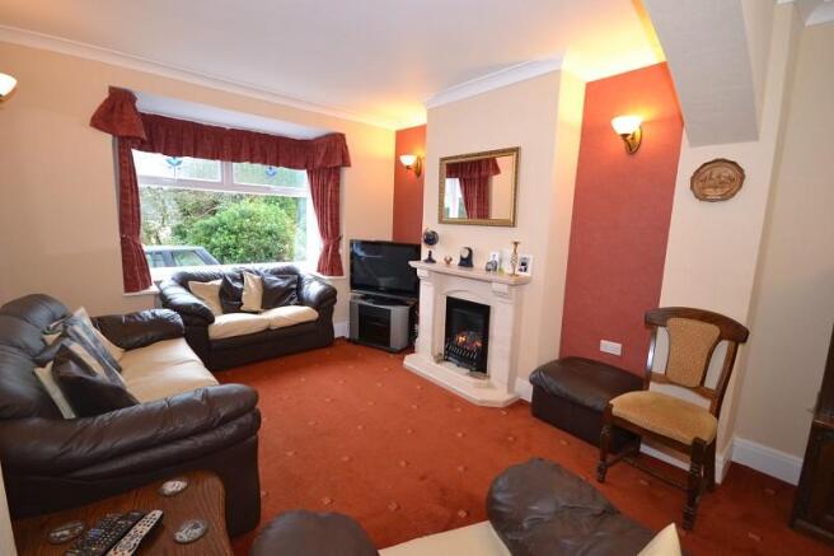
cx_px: 417
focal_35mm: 15
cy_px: 278
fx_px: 347
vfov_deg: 77.3
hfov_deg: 100.4
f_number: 4
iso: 1400
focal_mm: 10
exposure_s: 1/60
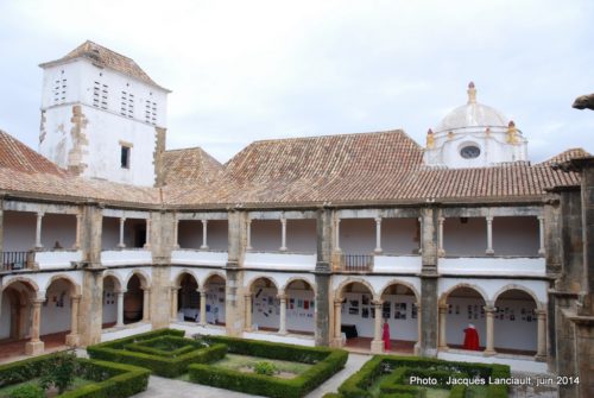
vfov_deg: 48.1
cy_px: 199
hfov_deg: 67.3
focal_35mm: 27
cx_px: 297
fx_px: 446
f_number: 7.1
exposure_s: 1/200
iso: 100
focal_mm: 18
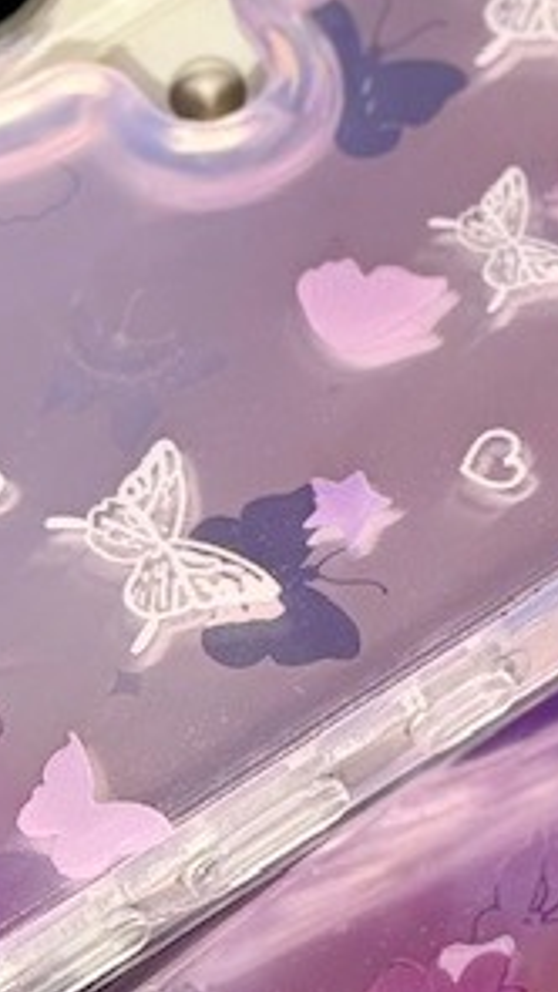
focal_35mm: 227
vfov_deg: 9.4
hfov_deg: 5.3
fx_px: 5969
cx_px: 605
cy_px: 1123
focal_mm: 6.76
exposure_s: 1/3891
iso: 64
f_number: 1.78
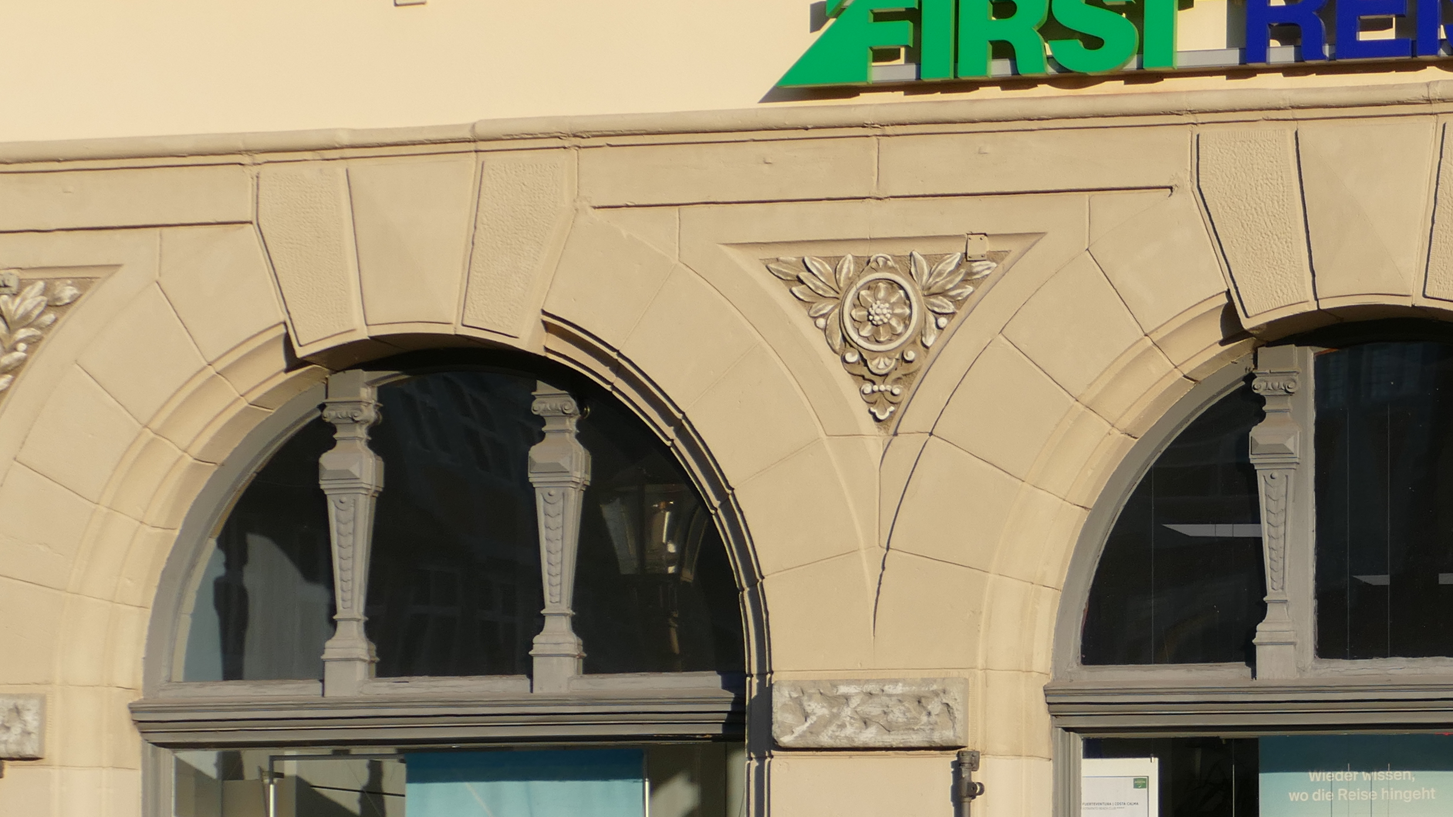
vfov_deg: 9.6
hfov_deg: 16.8
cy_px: 820
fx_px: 4816
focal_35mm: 125
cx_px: 1458
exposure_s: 1/1600
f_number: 3.4
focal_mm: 19.84
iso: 125
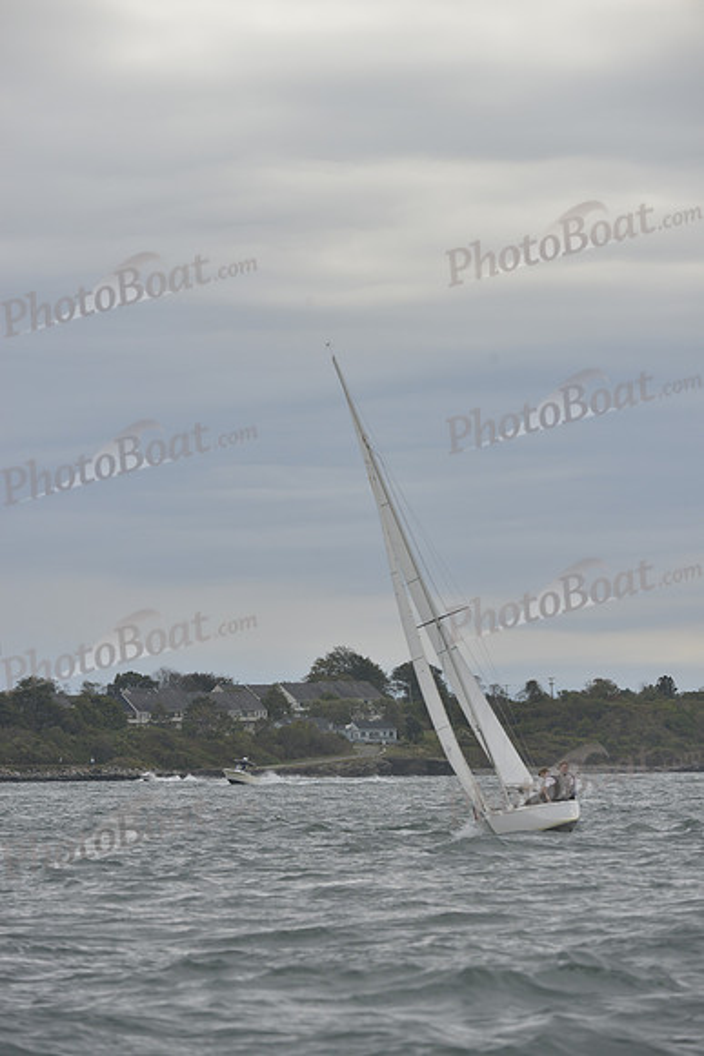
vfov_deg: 8.6
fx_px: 7035
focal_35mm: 240
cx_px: 352
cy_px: 528
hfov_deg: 5.7
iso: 400
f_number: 8
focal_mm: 240
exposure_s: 1/1000
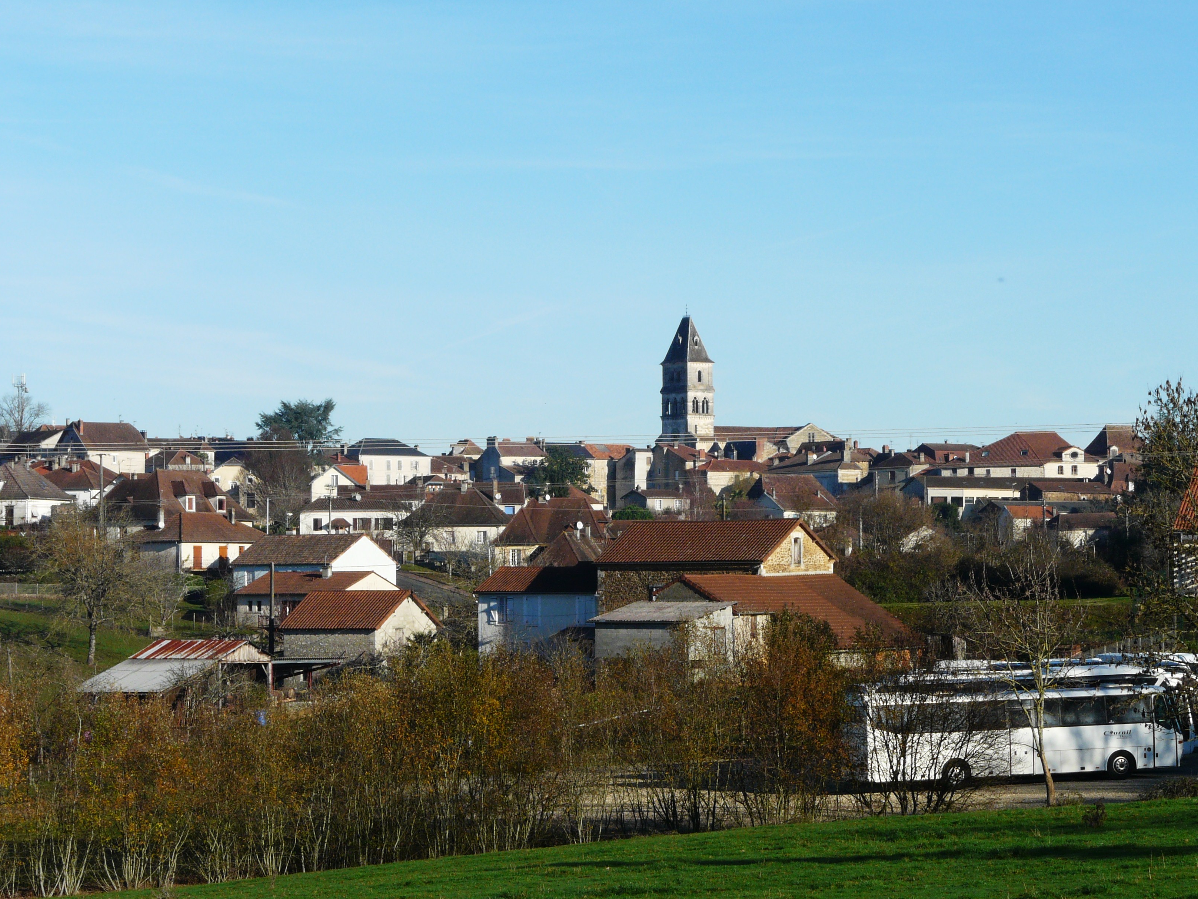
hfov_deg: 17.9
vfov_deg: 13.5
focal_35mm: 110
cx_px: 594
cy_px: 447
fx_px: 3807
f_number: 6.3
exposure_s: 1/400
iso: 100
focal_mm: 18
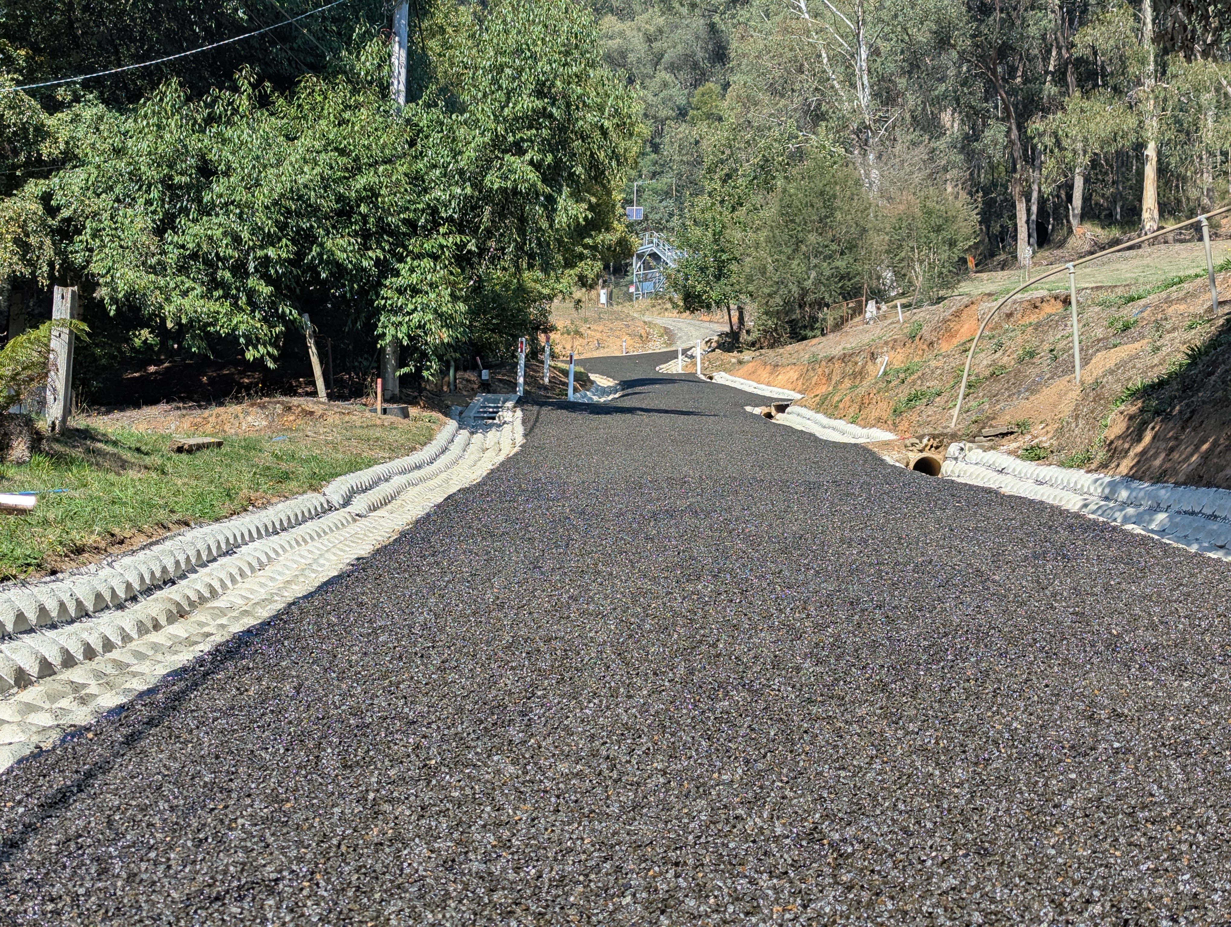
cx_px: 616
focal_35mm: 48
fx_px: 1709
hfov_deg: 39.6
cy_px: 464
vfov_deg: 30.3
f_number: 1.85
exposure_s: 1/2053
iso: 46
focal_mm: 6.81
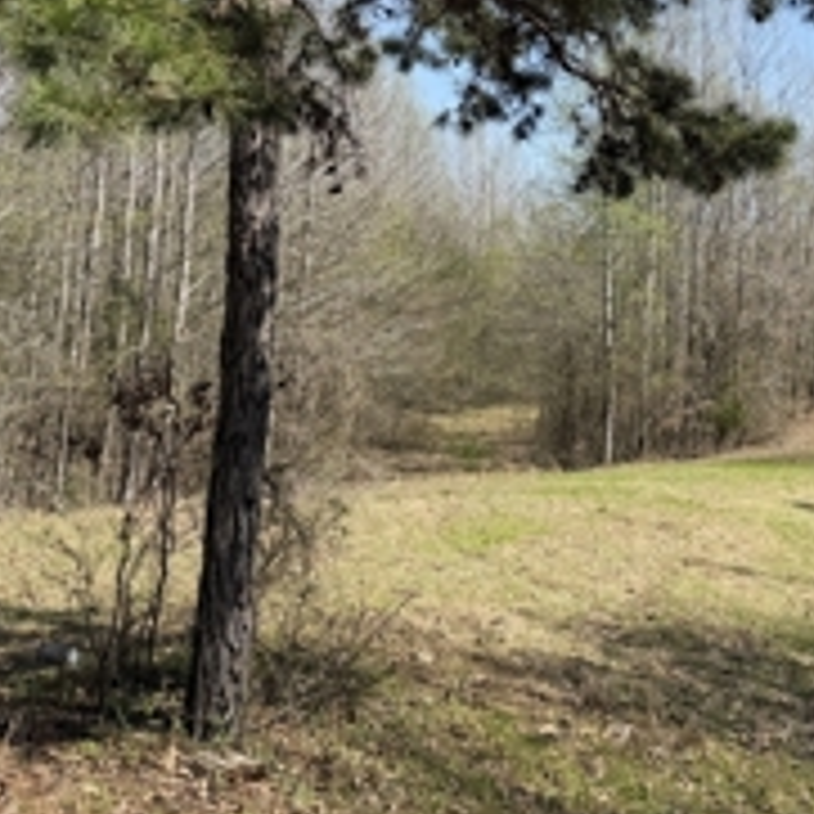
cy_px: 292
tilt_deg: +2.7
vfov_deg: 35.8
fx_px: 1250
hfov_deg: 34.3
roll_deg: -2.4
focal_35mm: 47
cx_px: 711
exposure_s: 1/3021
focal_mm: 6.76
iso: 80
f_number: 1.78
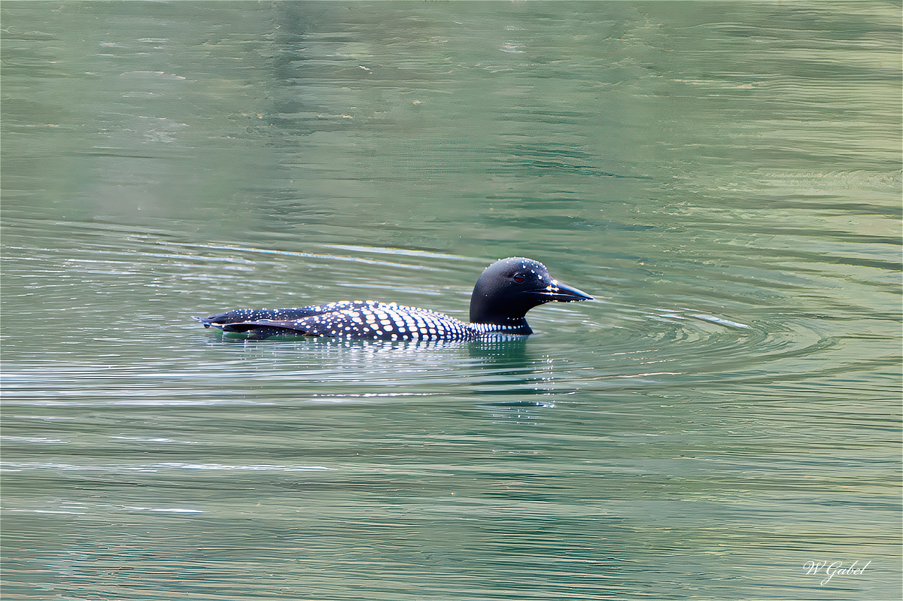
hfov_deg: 2.8
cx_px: 452
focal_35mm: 750
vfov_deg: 1.8
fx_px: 18804
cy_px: 300
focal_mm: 500
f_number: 7.1
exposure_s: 1/1000
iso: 1100
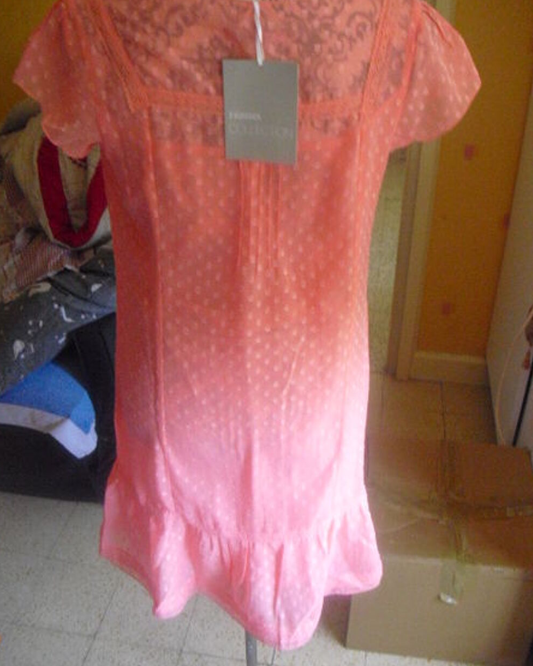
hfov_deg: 39.1
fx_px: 749
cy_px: 338
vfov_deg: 47.9
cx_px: 265
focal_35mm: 38
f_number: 3.1
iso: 800
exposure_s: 1/30
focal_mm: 6.3
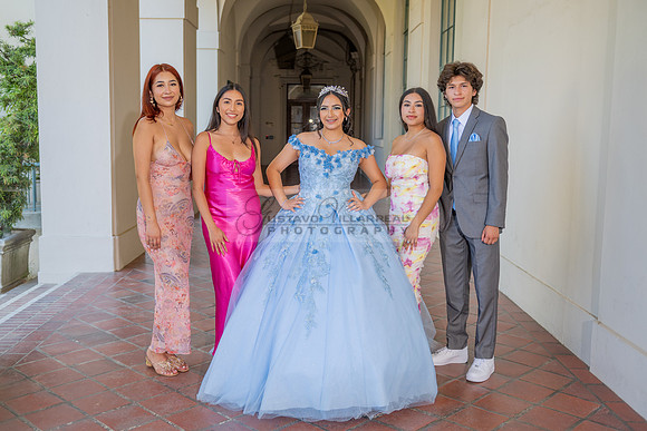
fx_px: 657
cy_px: 206
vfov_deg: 36.4
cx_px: 309
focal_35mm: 37
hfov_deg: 52.4
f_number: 3.2
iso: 200
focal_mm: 35
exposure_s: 1/200
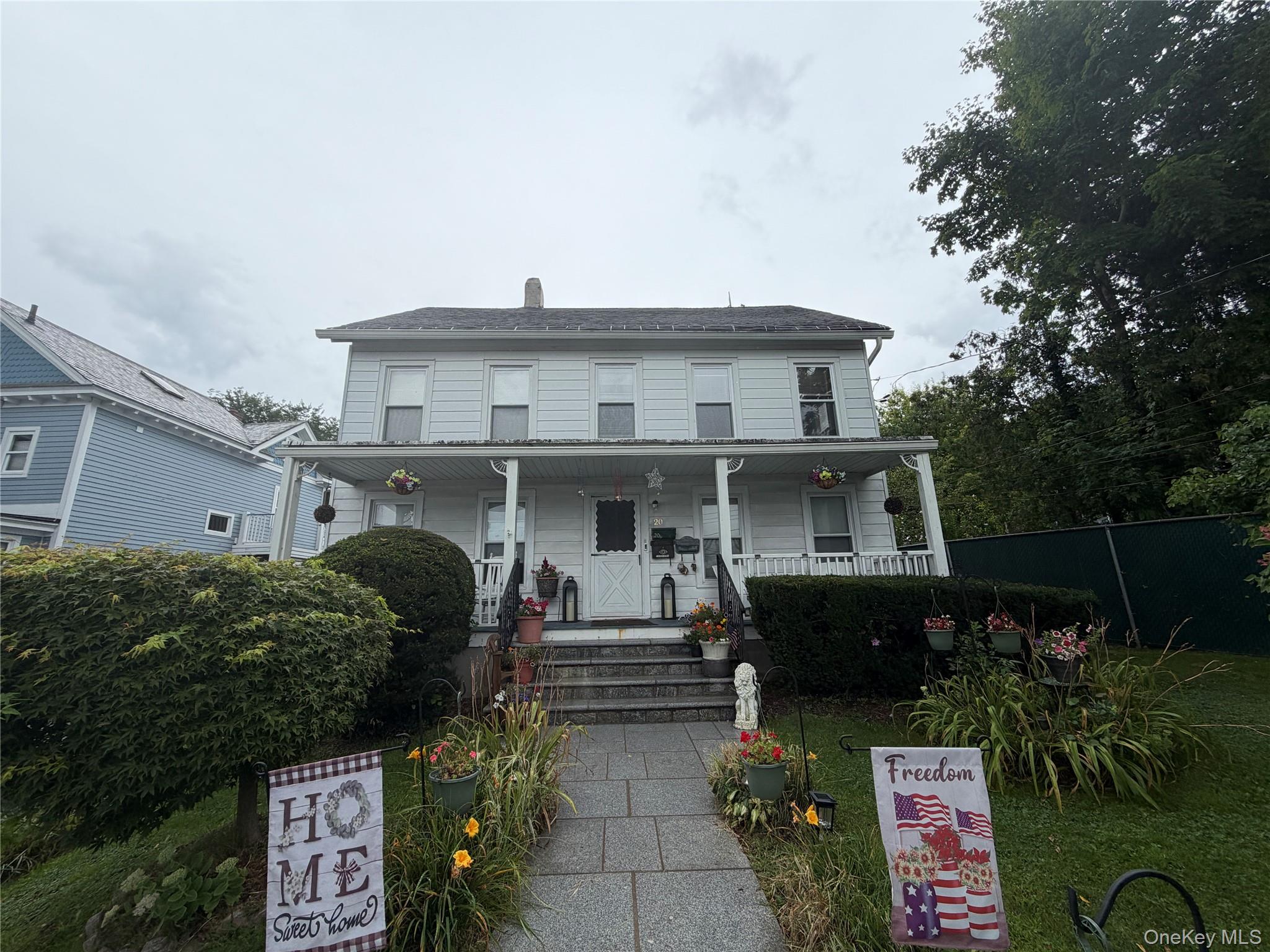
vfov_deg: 85.7
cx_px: 635
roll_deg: +1.6
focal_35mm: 14
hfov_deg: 102.1
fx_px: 514
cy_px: 476
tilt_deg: +13.5
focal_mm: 2.22
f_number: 2.2
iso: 40
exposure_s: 1/770
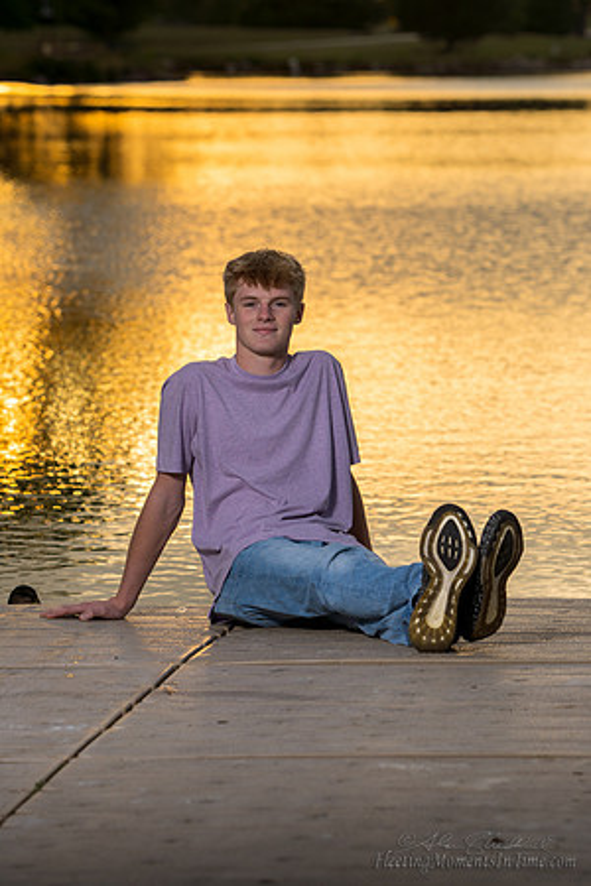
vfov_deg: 12.8
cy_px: 443
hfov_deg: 8.6
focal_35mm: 160
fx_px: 3940
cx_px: 296
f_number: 6.3
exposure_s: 1/250
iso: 100
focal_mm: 160
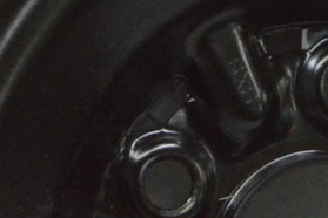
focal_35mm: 187
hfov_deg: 11.0
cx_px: 99
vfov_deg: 7.2
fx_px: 1704
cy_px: -117
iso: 6400
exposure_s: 1/15
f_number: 20
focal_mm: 34
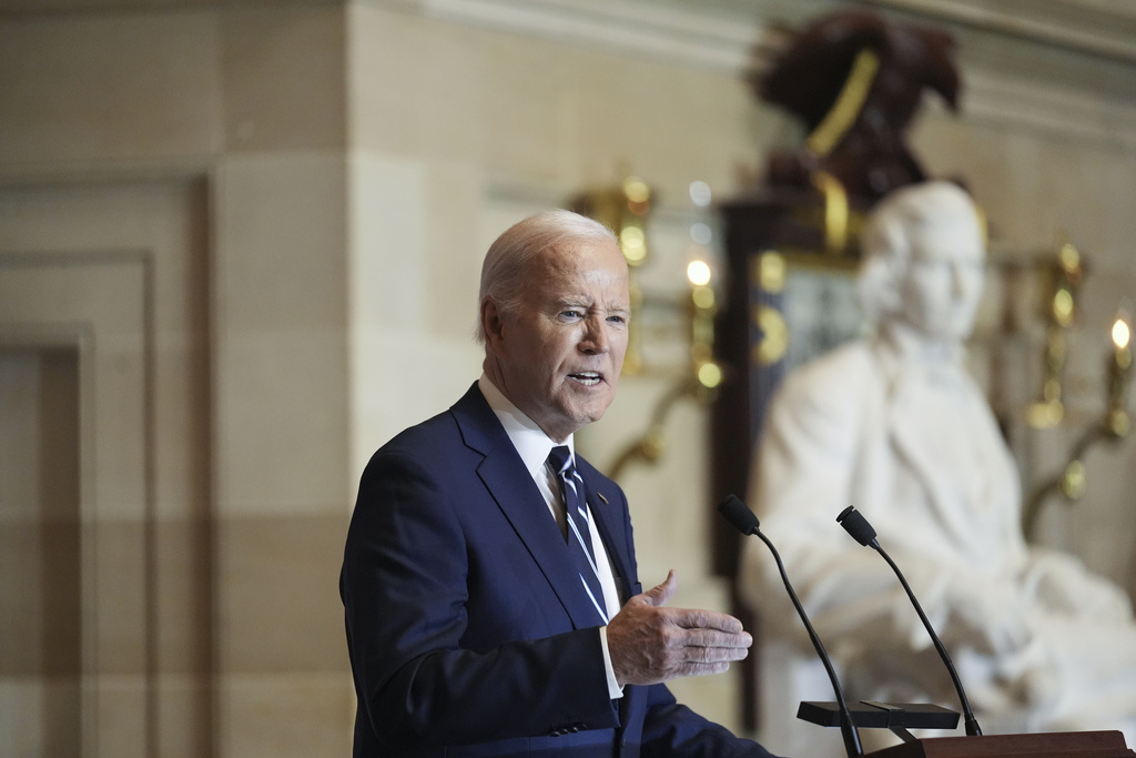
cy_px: 379
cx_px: 568
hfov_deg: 10.3
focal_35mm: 200
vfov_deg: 6.9
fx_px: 6312
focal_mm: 200
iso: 4000
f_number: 2.8
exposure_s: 1/400
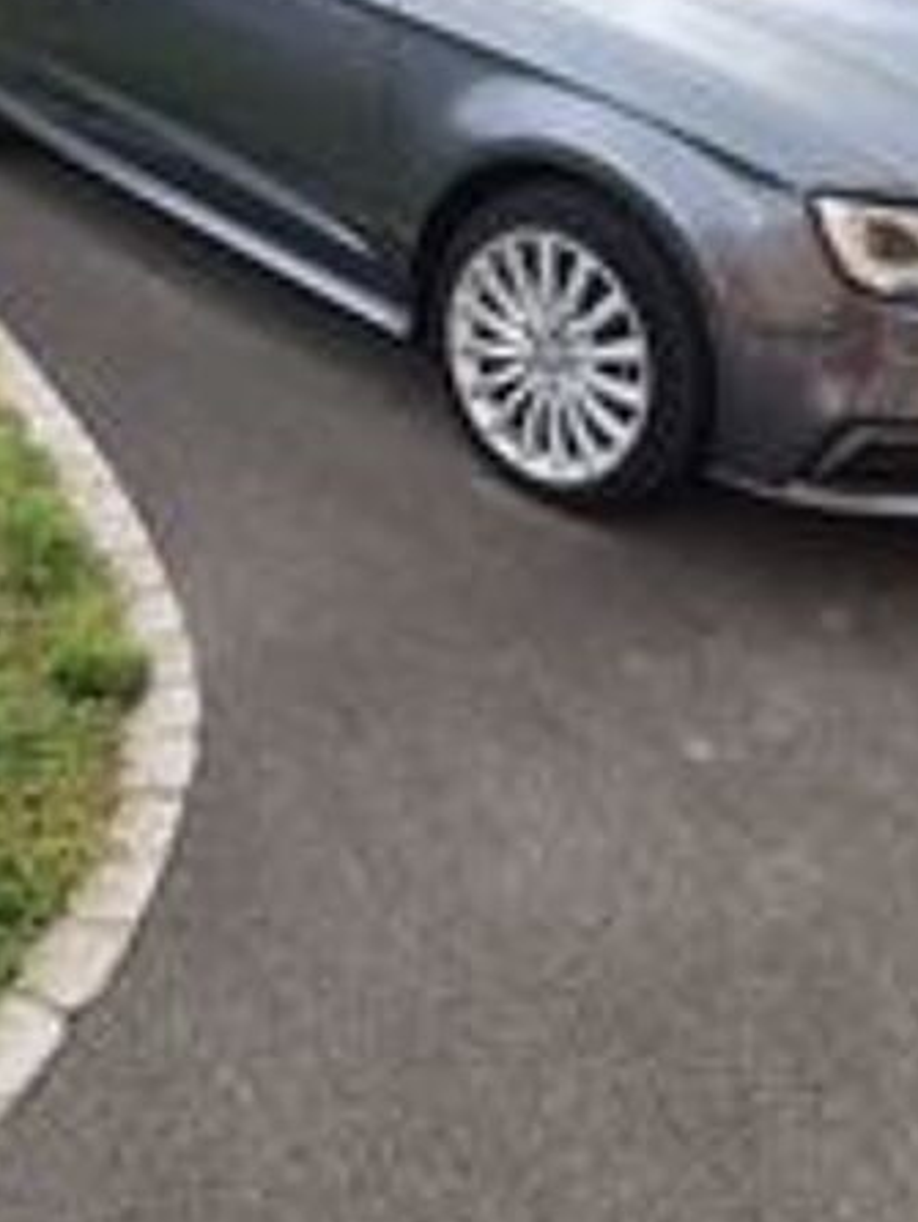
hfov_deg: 43.0
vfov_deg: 55.2
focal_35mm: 33
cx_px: 427
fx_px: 1166
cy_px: 532
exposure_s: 1/120
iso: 12
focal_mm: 6.4
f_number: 1.8
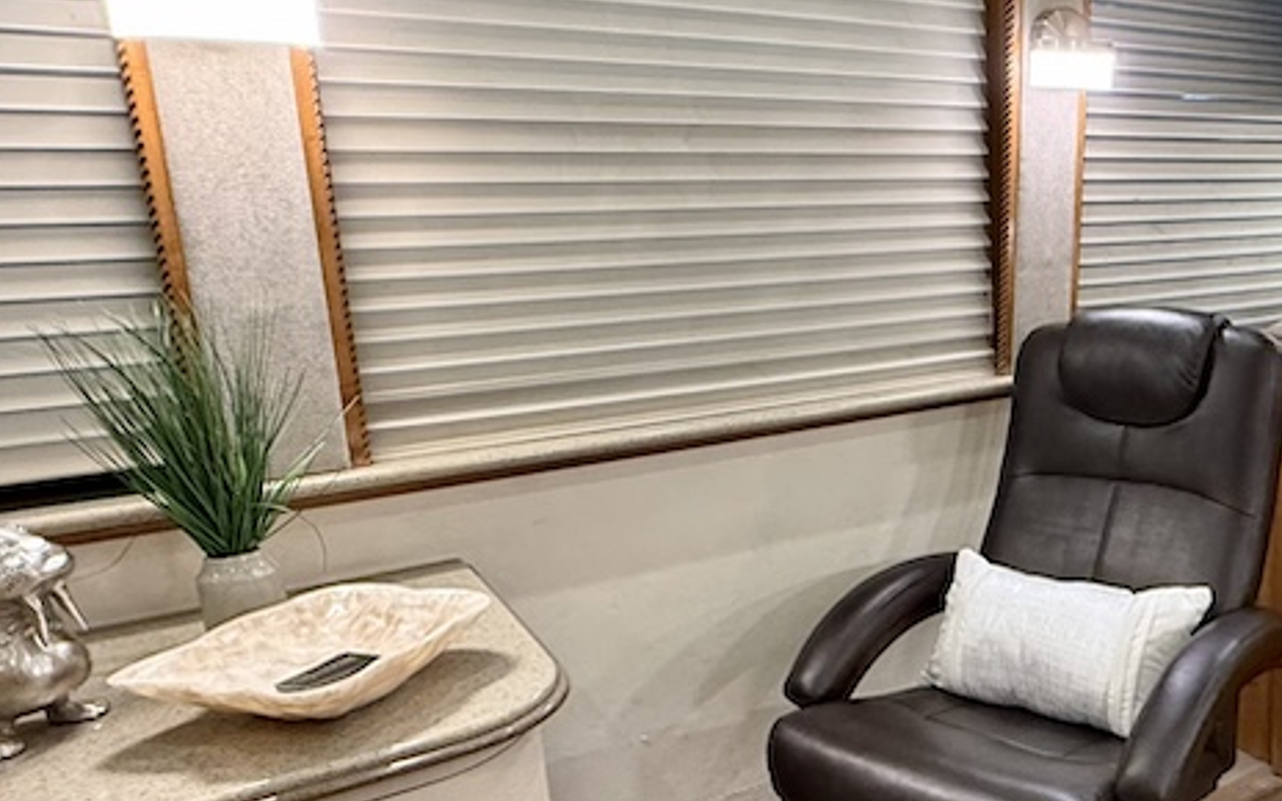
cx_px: 1008
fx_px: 1118
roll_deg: +1.3
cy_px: 459
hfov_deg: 55.8
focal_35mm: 32
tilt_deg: -12.9
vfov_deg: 39.3
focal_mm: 2.22
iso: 400
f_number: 2.2
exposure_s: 1/60
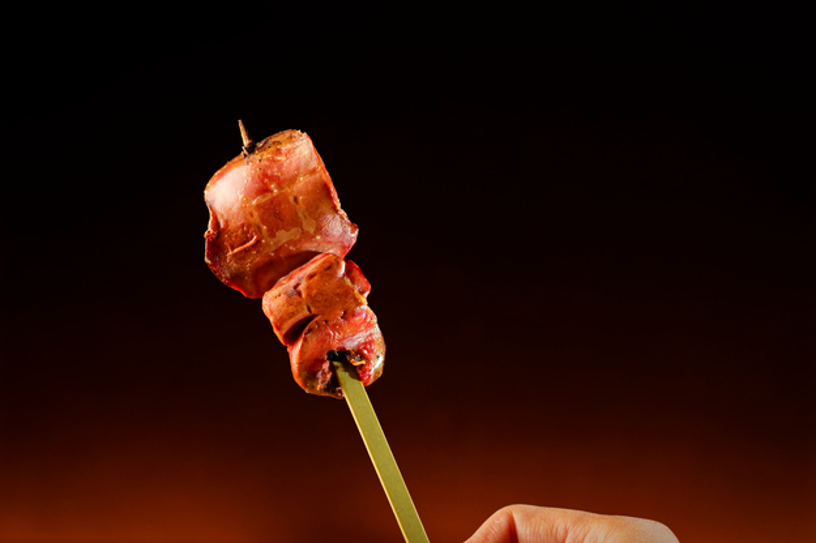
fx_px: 1926
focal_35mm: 85
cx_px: 408
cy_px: 272
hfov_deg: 23.9
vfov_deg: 16.1
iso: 800
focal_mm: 85
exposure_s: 1/100
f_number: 9
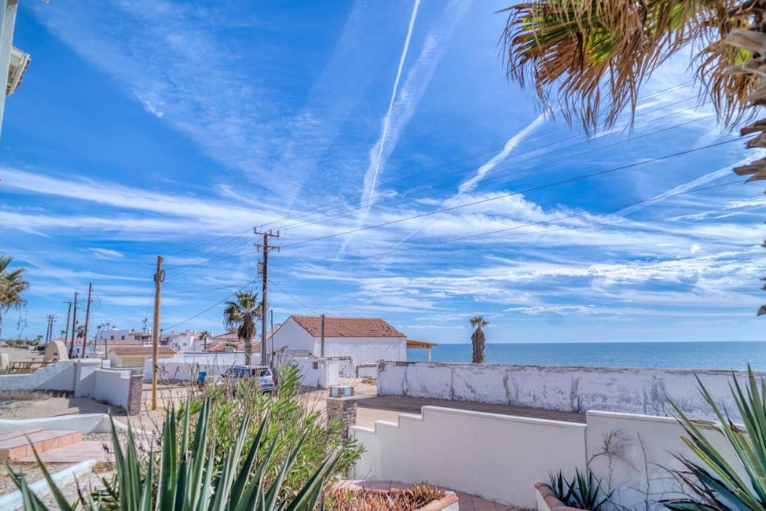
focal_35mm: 21
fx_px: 447
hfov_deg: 81.2
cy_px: 266
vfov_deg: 59.5
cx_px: 396
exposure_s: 1/1000
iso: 50
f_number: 4.5
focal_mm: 20
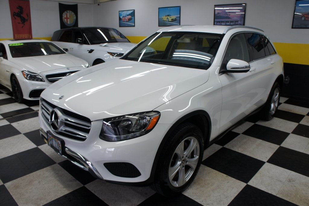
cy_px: 103
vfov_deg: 47.9
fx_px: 232
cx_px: 154
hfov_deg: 67.4
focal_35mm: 27
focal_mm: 18
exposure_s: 1/50
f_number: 4.5
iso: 200
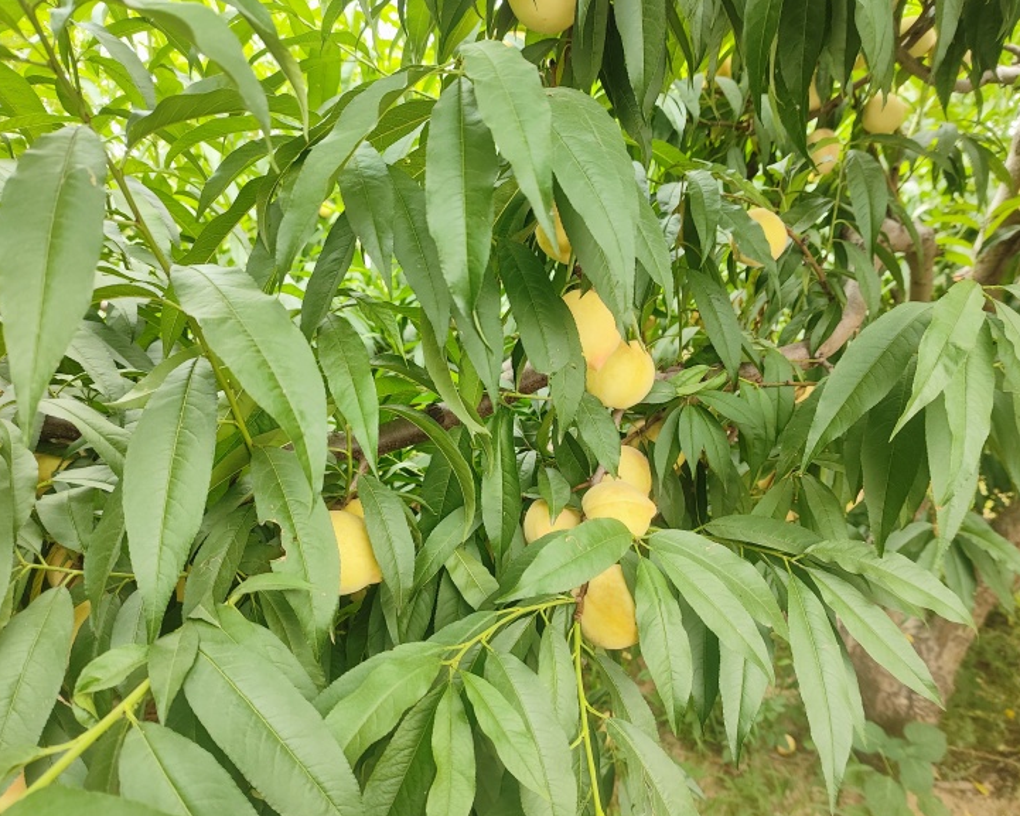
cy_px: 419
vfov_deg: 54.9
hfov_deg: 66.0
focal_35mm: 26
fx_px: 785
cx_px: 539
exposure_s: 1/400
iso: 784
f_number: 1.65
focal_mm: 5.26
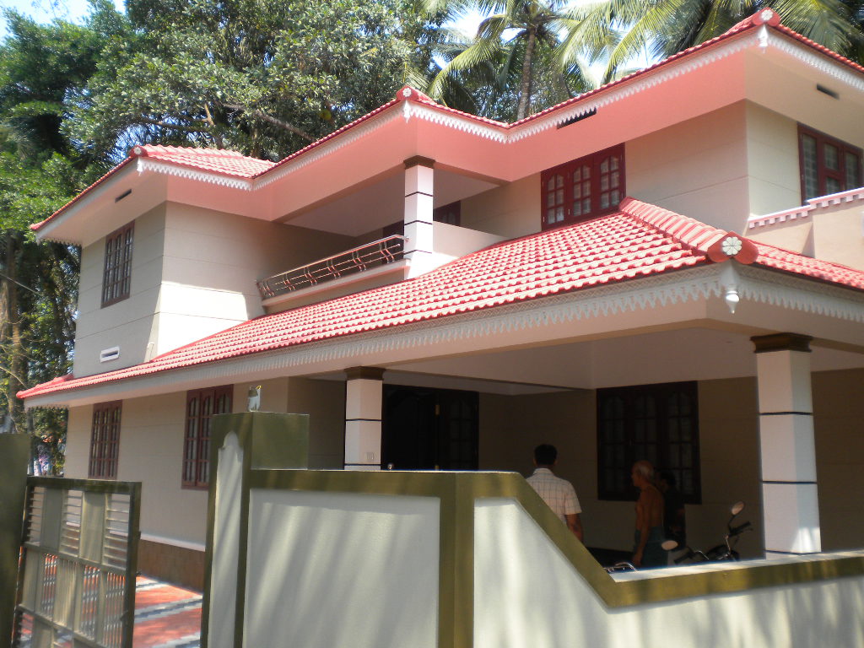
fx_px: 874
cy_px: 324
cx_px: 432
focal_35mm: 35
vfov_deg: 40.7
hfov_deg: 52.6
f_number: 4.6
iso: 113
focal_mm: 6.3
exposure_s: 1/225
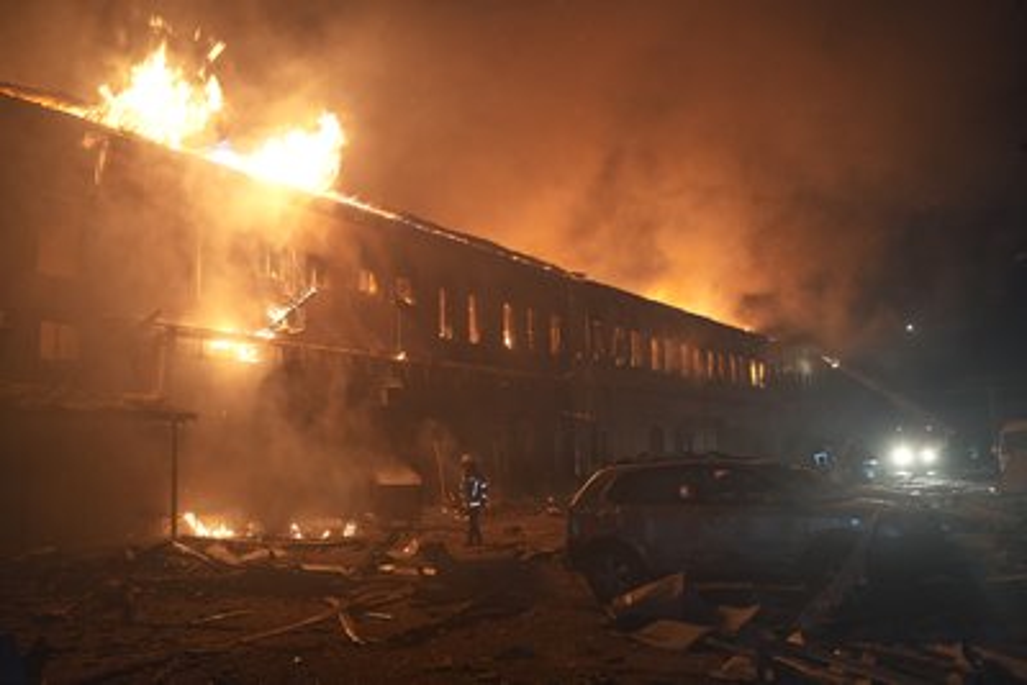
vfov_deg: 40.0
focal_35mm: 33
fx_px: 942
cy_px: 342
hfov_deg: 57.2
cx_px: 514
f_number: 2.8
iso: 2500
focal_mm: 33
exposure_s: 1/40
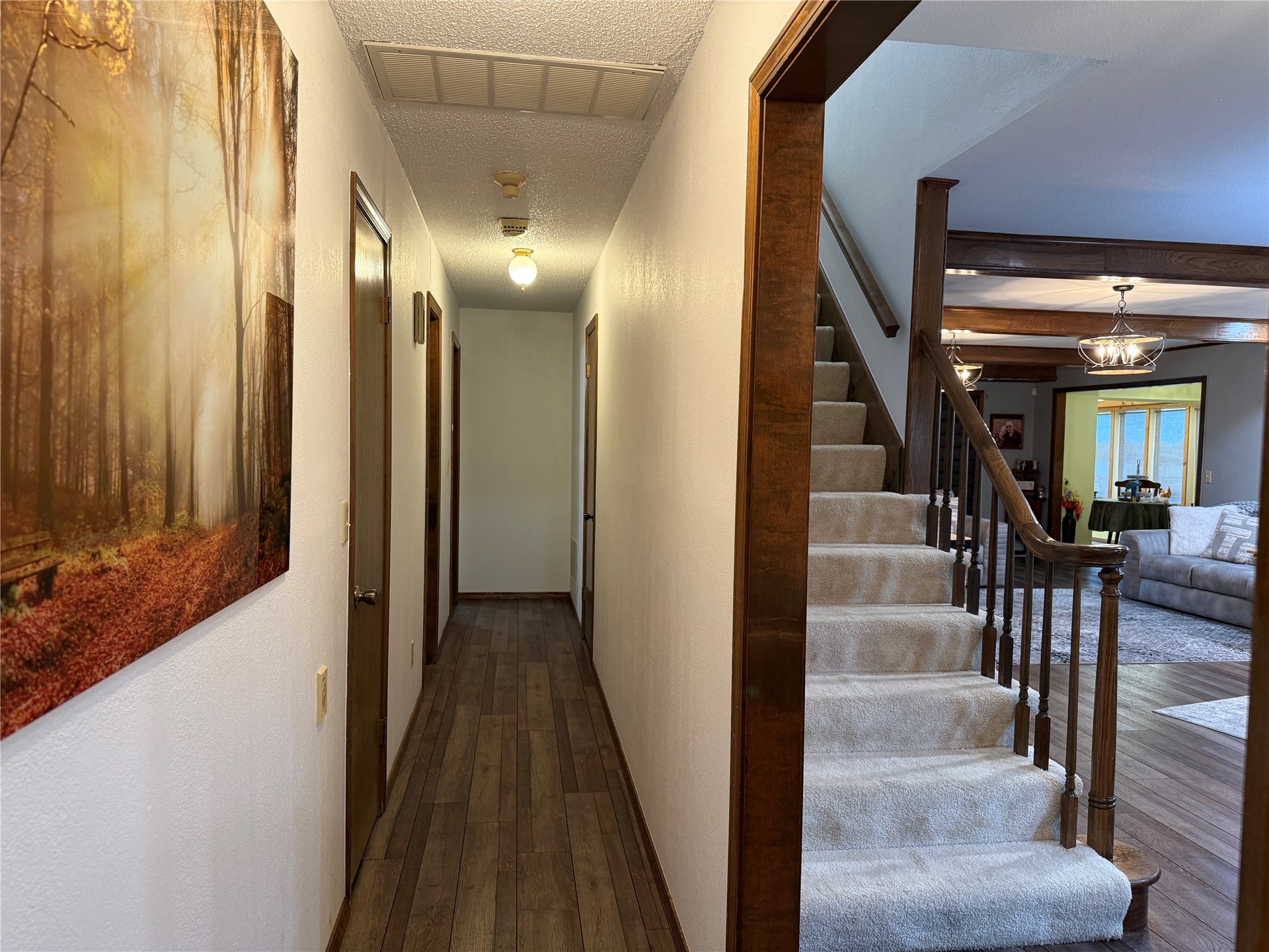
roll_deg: -0.9
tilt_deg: -1.8
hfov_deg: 71.6
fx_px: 880
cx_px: 634
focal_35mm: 24
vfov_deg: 56.8
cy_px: 476
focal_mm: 6.76
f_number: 1.78
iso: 200
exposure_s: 1/60
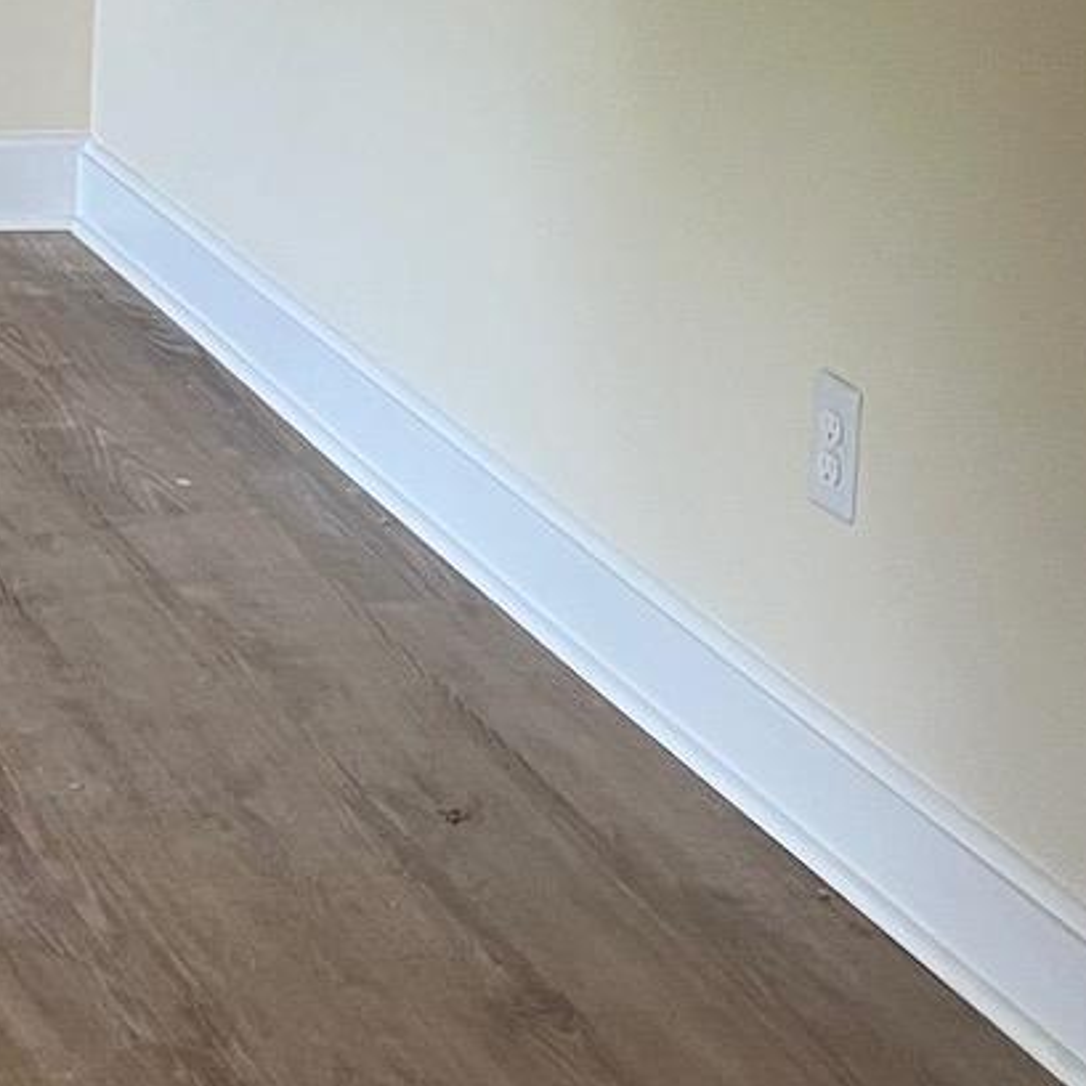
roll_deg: +1.6
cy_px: -143
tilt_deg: -11.5
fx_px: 4082
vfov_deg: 14.7
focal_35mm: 115
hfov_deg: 13.1
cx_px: -1083
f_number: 1.5
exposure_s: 1/60
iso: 200
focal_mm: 5.7
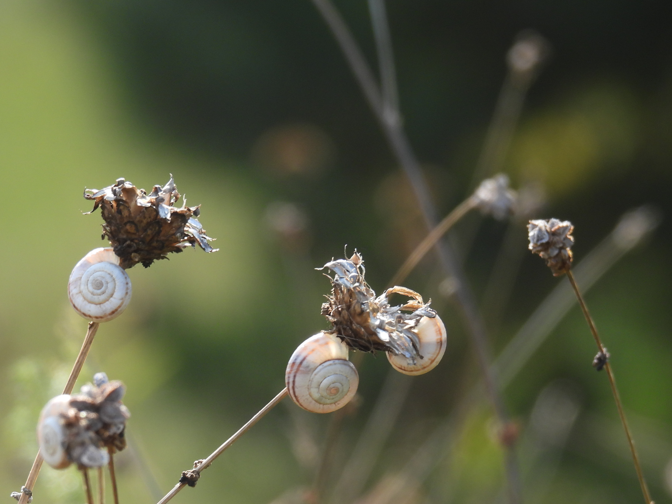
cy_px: 346
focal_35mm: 644
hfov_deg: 3.1
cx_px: 227
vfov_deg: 2.3
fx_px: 12502
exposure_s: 1/250
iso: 110
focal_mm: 80.3
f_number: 5
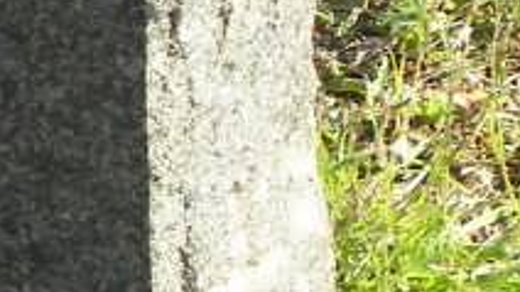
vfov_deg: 4.8
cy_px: 147
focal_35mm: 253
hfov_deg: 7.9
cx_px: -731
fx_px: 3487
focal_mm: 7.3
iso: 64
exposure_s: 1/200
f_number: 3.2
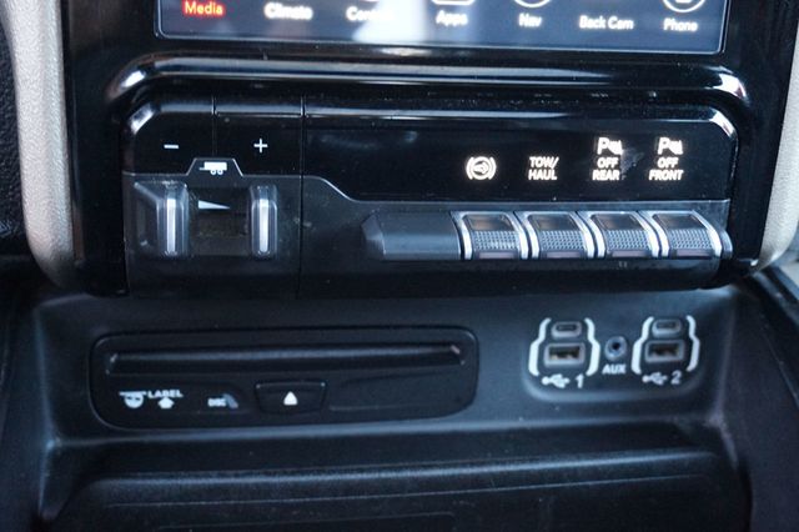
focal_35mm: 44
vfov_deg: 30.8
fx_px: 965
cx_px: 400
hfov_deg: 45.0
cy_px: 266
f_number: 4.5
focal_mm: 29
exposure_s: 1/40
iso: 3200
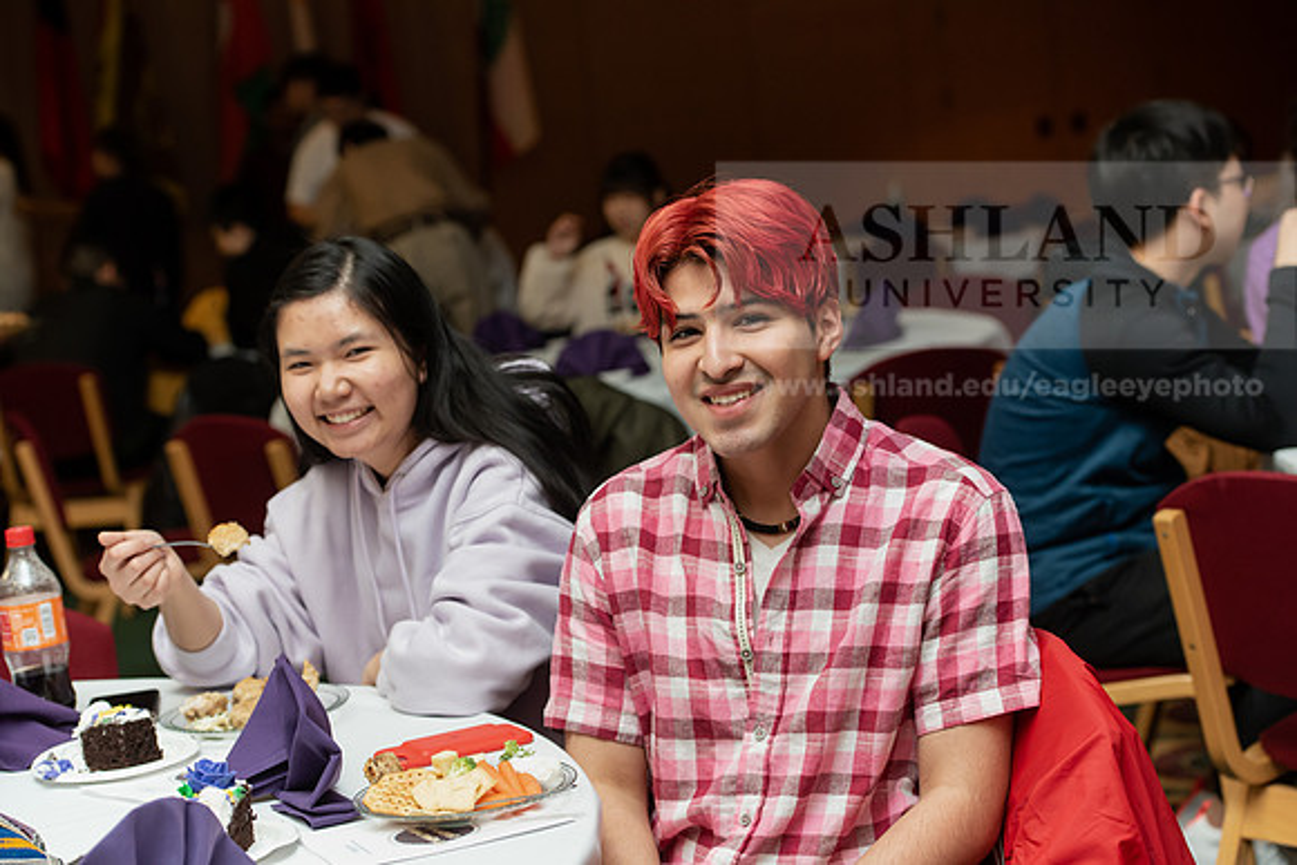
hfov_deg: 26.0
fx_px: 2811
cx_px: 648
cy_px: 432
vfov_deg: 17.5
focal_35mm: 78
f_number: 5
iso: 1600
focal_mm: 78
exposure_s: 1/160
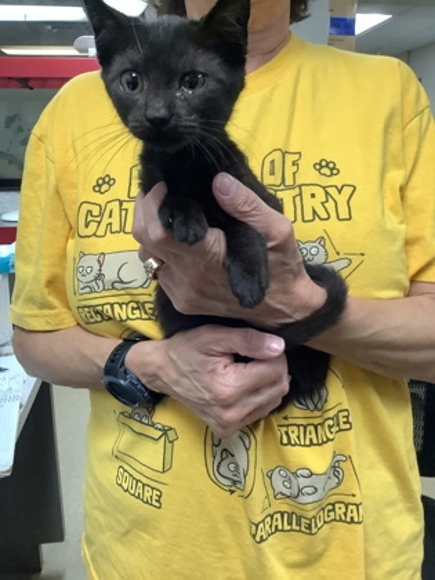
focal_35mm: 31
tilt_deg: -15.9
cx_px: 218
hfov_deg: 45.4
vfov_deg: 58.4
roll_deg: +2.0
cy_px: 290
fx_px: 519
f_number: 2.4
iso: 200
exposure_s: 1/50
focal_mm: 3.3
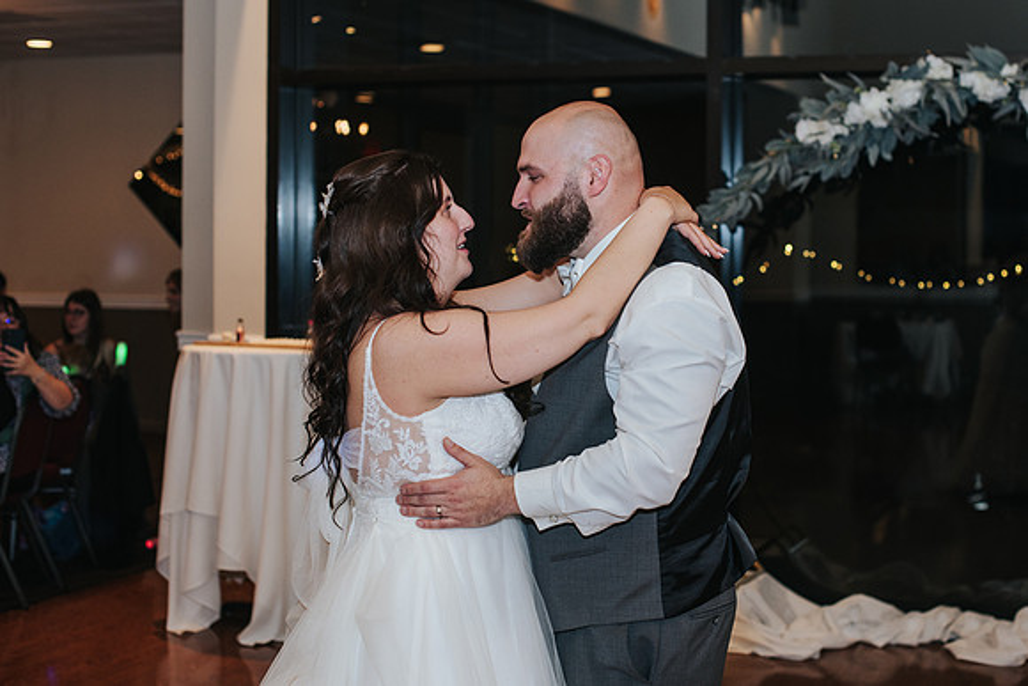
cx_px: 617
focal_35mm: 63
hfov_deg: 31.9
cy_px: 274
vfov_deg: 21.6
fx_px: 1795
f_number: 3.2
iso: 800
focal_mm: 50
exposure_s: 1/200
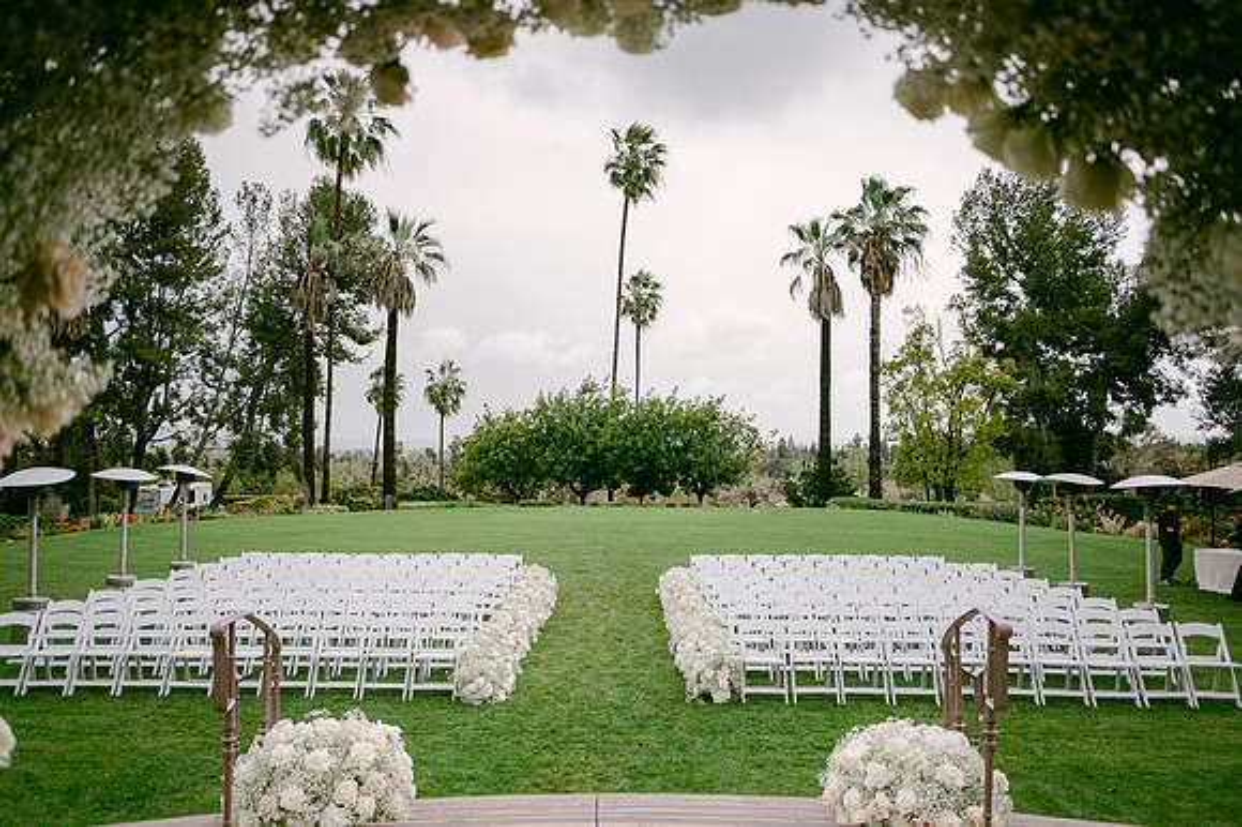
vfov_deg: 45.5
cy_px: 414
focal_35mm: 29
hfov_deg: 64.4
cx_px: 621
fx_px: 985
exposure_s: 1/4000
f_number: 2.8
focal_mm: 28
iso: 100
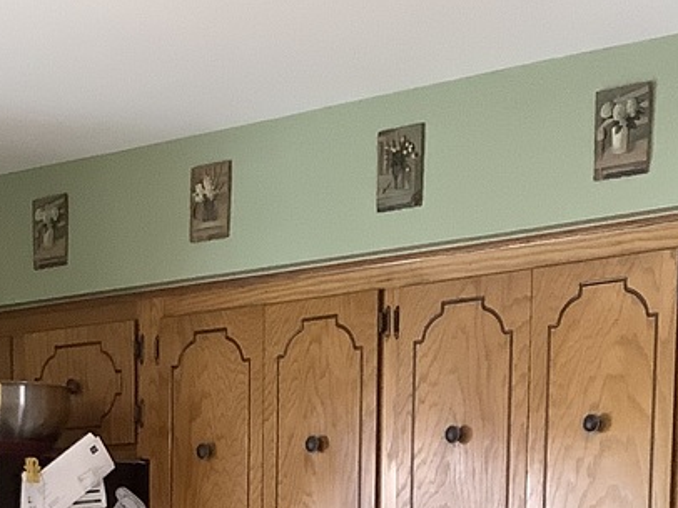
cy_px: 815
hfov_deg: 17.8
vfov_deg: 12.6
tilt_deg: -5.9
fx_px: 2153
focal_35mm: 110
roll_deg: -0.5
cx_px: 215
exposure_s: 1/60
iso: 160
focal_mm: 3.3
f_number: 2.4
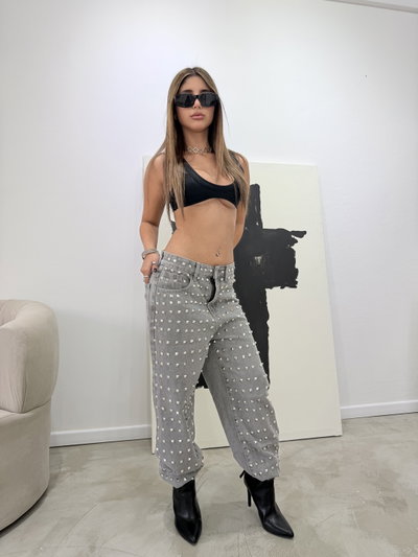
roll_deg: +0.0
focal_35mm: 24
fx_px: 386
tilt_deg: +0.8
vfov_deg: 71.6
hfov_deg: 56.8
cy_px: 278
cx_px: 209
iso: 64
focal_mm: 6.76
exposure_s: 1/121
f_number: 1.78
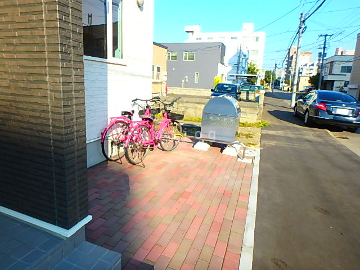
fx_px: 218
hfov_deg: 79.0
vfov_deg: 63.4
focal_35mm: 21
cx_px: 180
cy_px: 135
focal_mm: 3.7
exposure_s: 1/500
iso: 125
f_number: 3.5
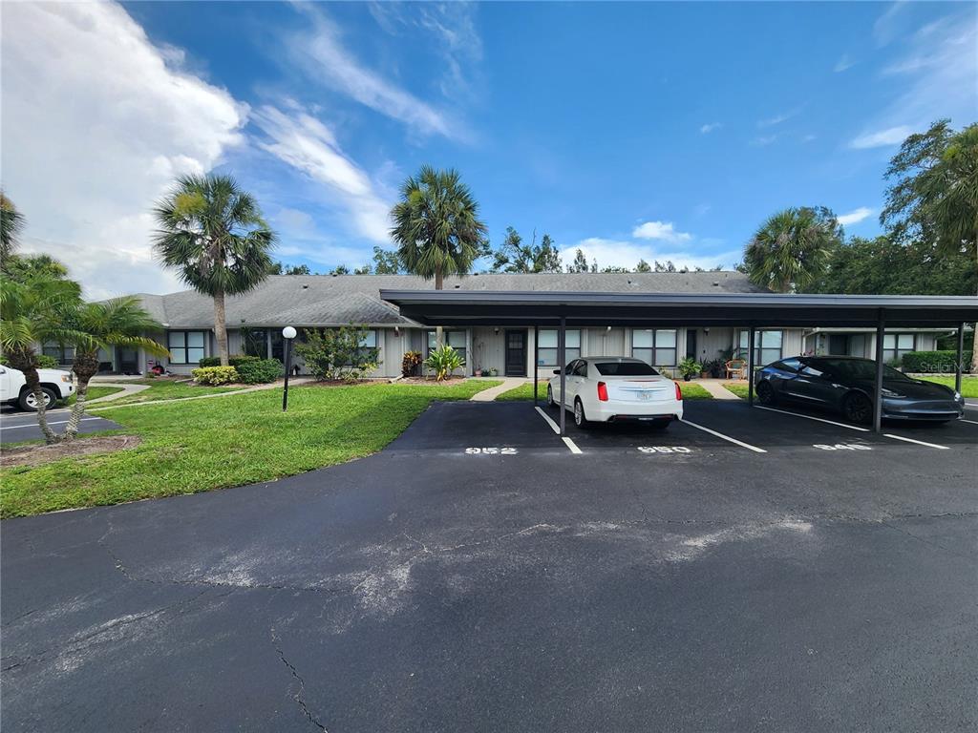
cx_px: 489
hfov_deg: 106.2
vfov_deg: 89.9
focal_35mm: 13
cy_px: 366
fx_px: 367
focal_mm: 2.2
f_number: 2.2
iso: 50
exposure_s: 1/1654
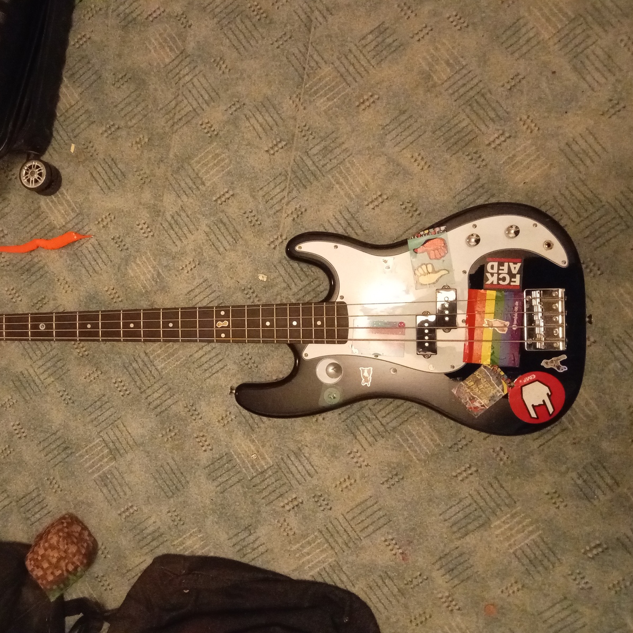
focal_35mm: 32
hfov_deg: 50.3
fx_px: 662
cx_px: 220
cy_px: 316
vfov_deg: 51.1
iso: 6550
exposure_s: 1/12.5
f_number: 1.8
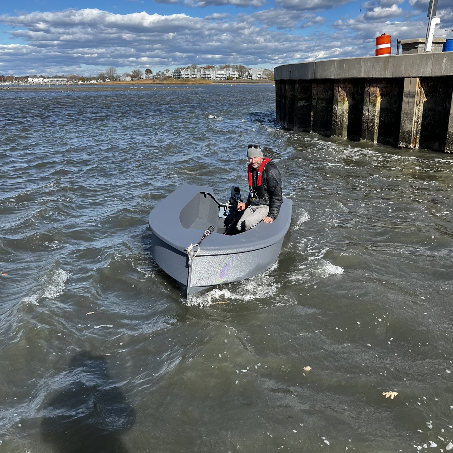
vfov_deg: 52.5
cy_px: 237
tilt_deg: -17.7
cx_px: 224
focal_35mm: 31
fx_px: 459
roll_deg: +2.0
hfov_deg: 52.5
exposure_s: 1/2513
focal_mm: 5.1
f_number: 1.6
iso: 50
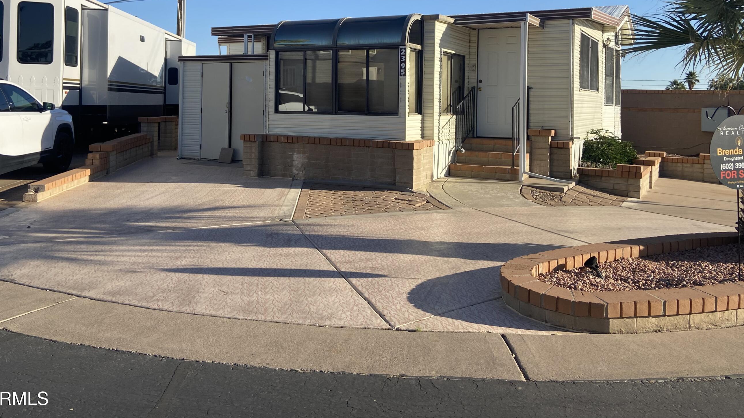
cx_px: 373
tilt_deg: +0.9
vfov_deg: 34.9
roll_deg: +0.5
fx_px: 651
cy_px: 104
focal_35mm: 33
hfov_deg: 59.5
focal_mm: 4.25
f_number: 1.8
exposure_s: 1/2183
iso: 32
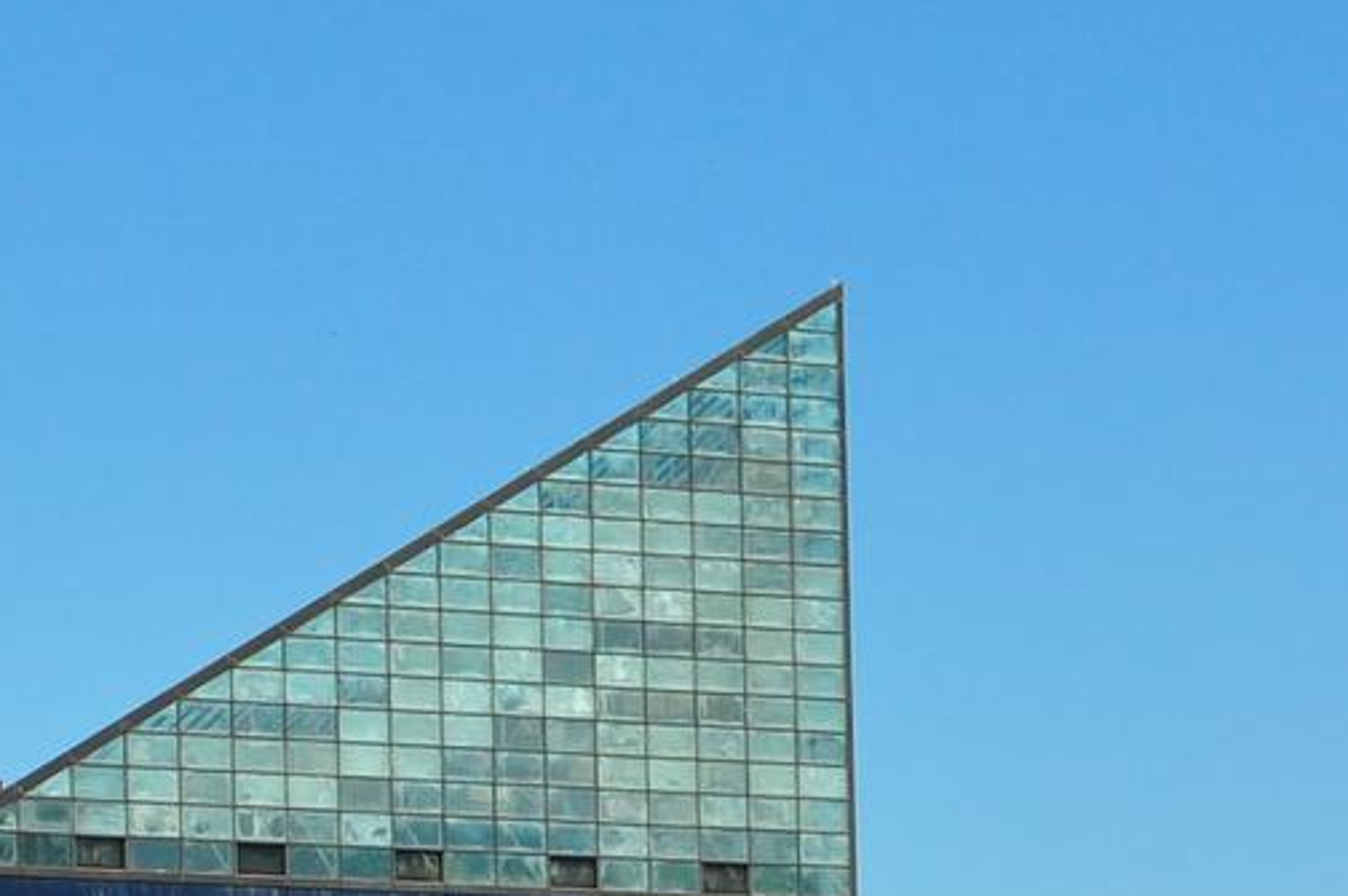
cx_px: -669
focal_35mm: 195
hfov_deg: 10.2
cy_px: 1295
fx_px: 7294
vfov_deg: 6.9
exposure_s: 1/400
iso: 200
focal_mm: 32
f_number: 10
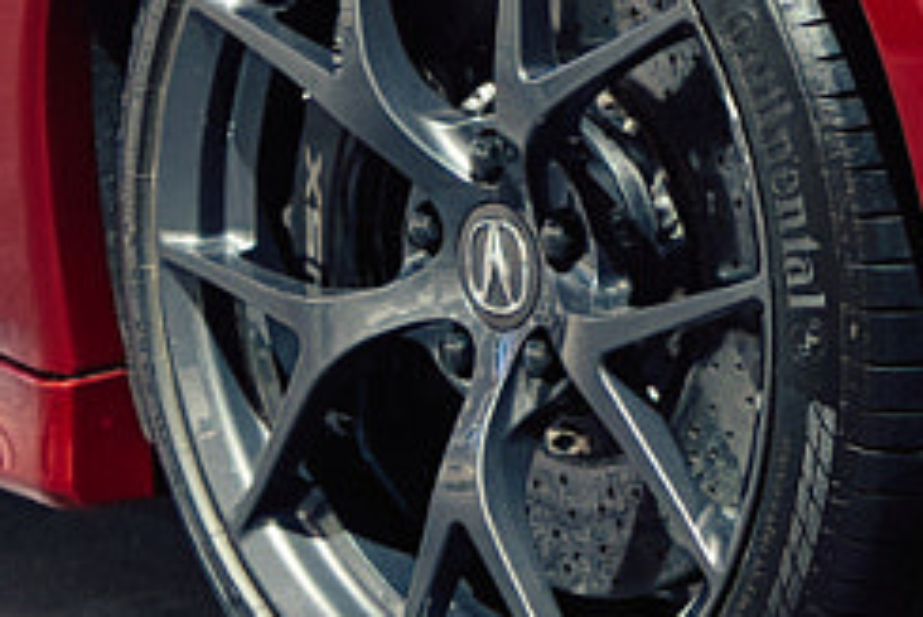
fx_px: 7568
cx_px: 866
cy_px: -390
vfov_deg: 4.6
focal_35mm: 295
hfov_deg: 7.0
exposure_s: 1/200
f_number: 3.5
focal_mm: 30
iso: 640
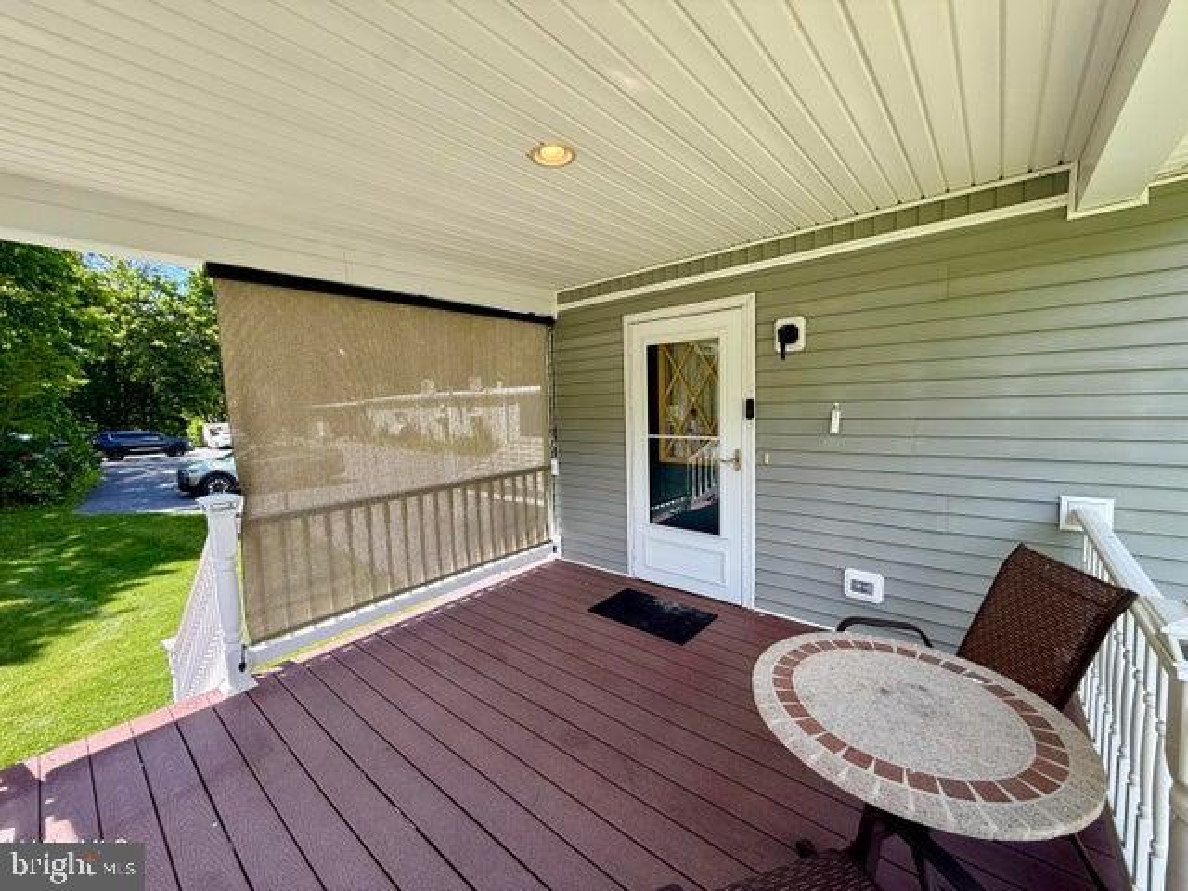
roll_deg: +2.6
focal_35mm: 14
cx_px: 594
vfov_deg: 85.7
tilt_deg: -4.9
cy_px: 446
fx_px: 480
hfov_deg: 102.1
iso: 64
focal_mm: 2.22
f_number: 2.2
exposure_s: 1/363
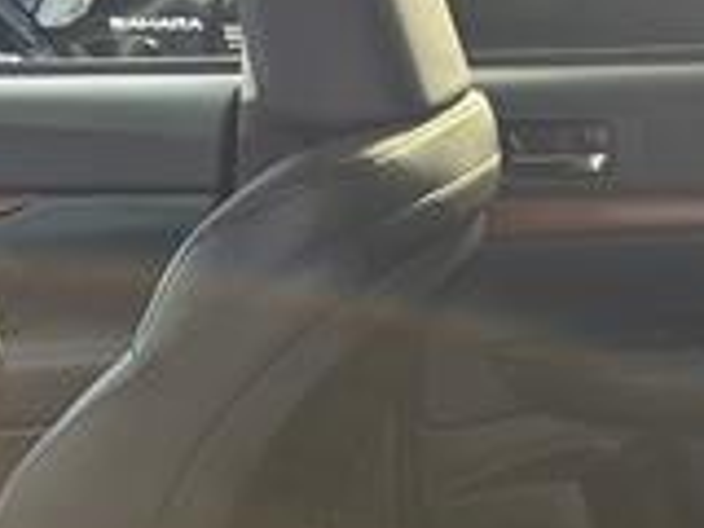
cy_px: 788
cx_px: 902
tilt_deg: -25.6
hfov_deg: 17.7
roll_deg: -0.9
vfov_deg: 13.4
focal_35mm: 104
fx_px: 2115
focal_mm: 5.96
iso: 40
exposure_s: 1/122
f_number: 1.6
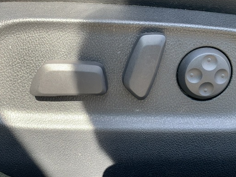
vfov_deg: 44.1
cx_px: 118
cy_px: 81
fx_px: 218
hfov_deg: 56.8
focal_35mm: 32
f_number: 1.8
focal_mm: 4.25
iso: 25
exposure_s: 1/171
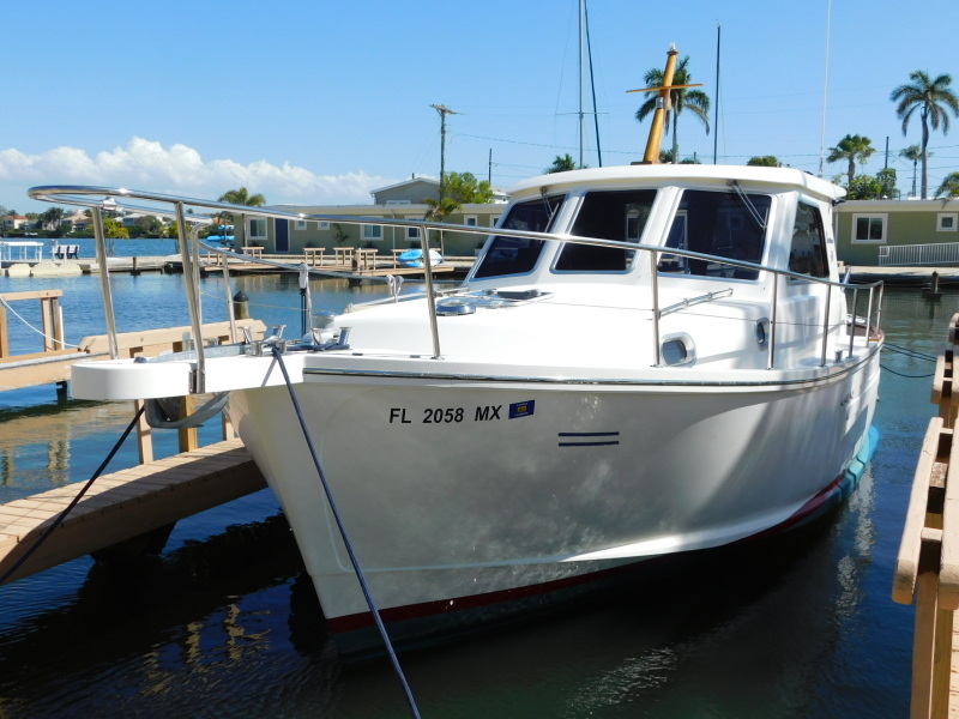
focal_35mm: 36
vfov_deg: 39.7
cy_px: 360
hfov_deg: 51.4
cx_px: 480
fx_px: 997
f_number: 7
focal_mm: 6.3
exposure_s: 1/400
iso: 125
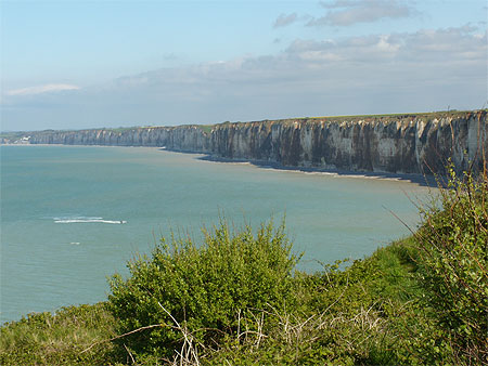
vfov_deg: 15.6
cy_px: 183
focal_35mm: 95
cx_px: 244
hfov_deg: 20.6
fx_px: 1340
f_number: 10.1
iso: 80
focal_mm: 16.8
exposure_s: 1/125
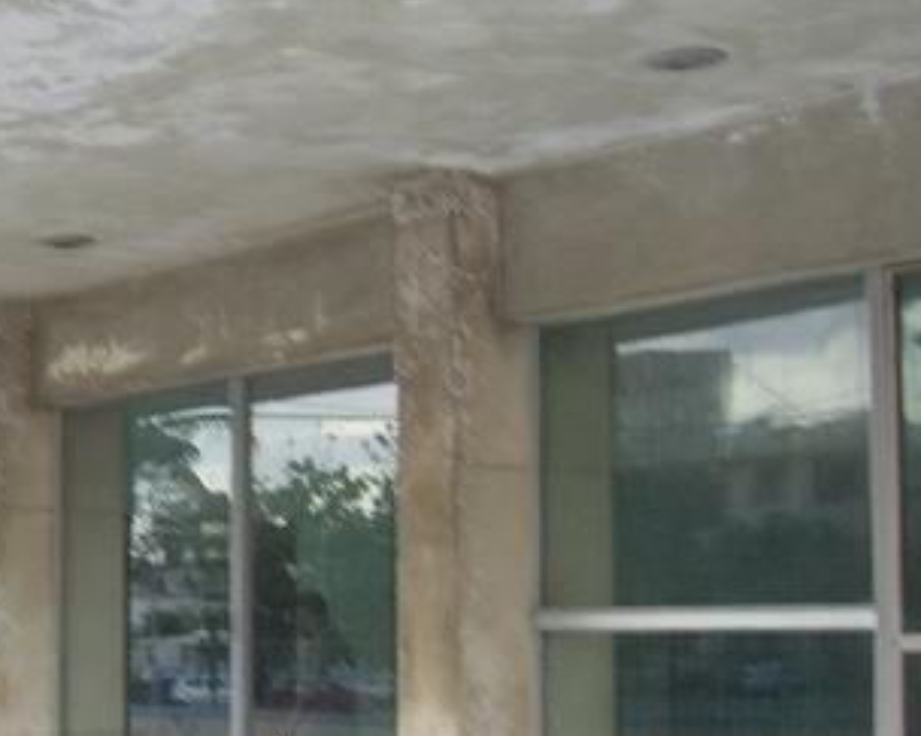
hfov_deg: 23.6
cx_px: 30
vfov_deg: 19.6
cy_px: 509
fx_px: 2125
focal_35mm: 78
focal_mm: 7.9
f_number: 2.8
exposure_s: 1/60
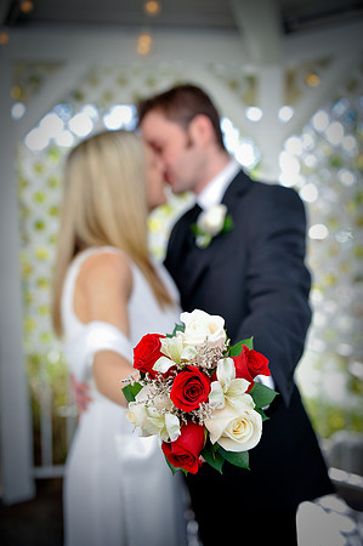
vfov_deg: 53.2
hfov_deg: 36.8
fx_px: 546
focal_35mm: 36
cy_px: 273
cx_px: 182
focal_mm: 36
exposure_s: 1/1250
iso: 500
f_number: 2.8
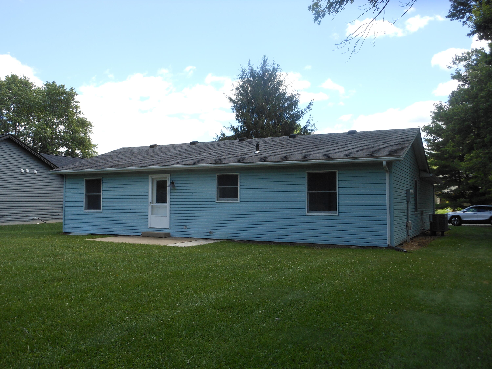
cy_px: 184
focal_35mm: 33
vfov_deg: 42.9
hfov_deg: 55.4
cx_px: 246
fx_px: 469
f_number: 4
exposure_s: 1/320
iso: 80
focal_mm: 5.9
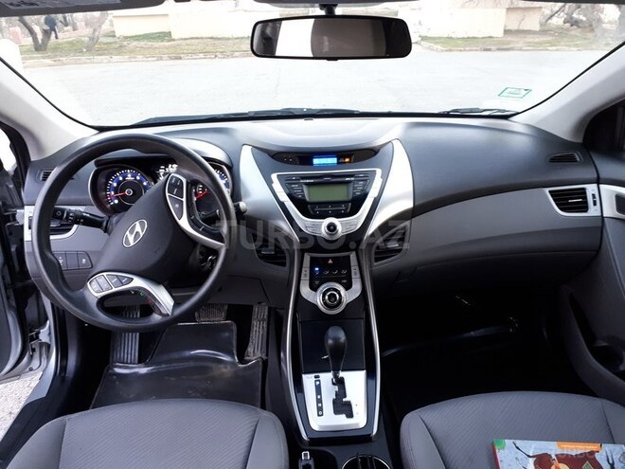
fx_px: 487
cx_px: 312
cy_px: 234
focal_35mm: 27
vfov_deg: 51.4
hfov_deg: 65.3
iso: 250
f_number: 1.9
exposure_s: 1/17
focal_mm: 3.6
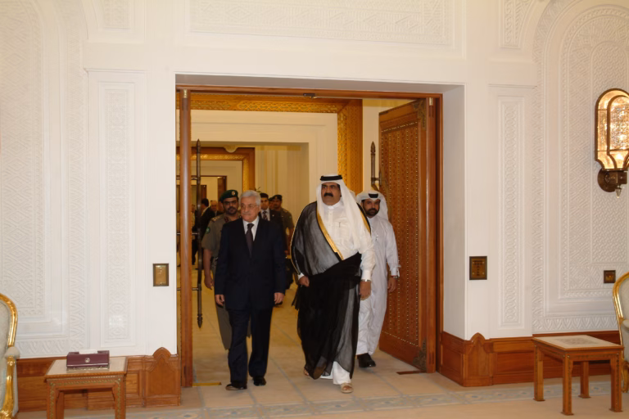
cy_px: 210
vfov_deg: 33.0
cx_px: 314
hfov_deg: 47.9
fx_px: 708
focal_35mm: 40
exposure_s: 1/60
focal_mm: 27
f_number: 5.6
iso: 400
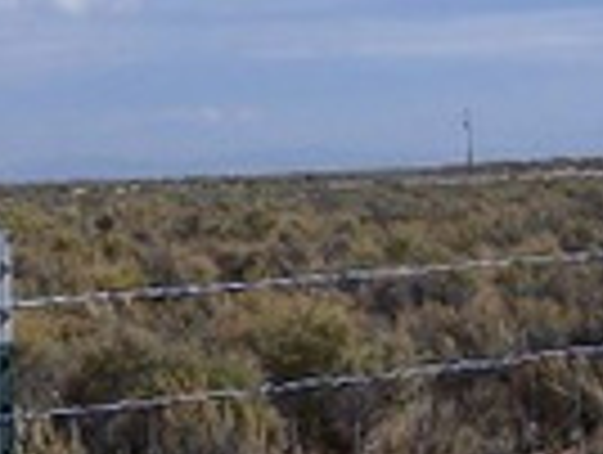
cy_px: 175
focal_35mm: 162
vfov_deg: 9.2
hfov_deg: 11.7
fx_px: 2827
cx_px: -252
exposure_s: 1/1000
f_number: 5.6
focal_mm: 5.6
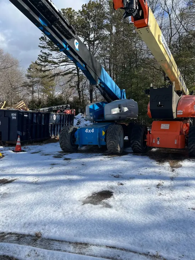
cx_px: 98
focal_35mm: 26
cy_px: 130
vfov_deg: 67.3
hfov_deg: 53.1
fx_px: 195
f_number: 1.6
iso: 50
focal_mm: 5.1
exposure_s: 1/2632
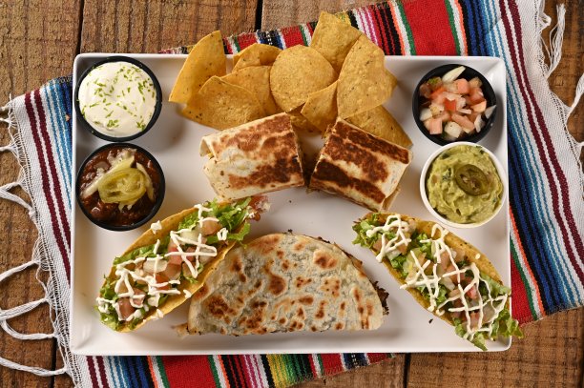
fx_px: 648
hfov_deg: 48.5
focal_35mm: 40
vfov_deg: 33.3
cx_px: 292
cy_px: 194
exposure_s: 1/125
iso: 200
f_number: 16
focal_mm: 40
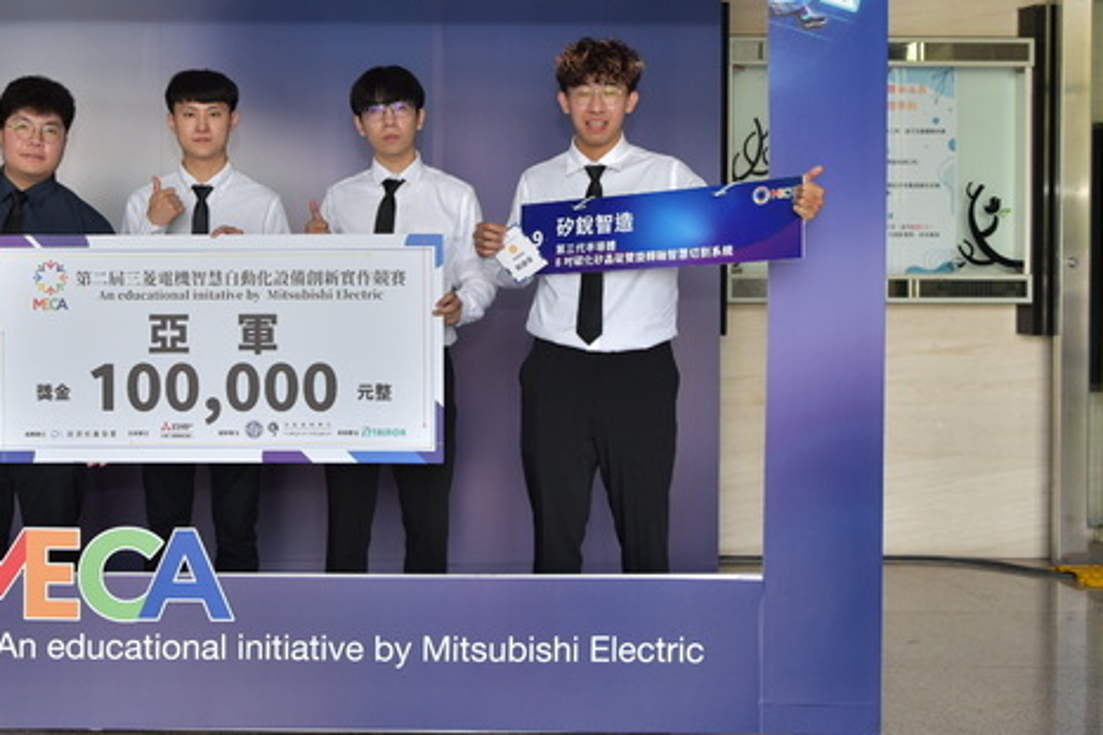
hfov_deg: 40.3
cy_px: 233
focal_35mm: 48
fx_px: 1470
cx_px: 312
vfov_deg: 27.8
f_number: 5
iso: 400
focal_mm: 32
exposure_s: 1/160
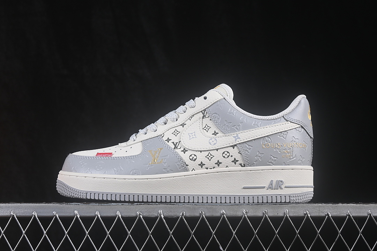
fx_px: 785
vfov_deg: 18.2
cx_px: 188
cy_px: 126
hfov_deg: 27.0
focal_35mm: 75
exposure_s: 1/80
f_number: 8
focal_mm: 50
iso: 160
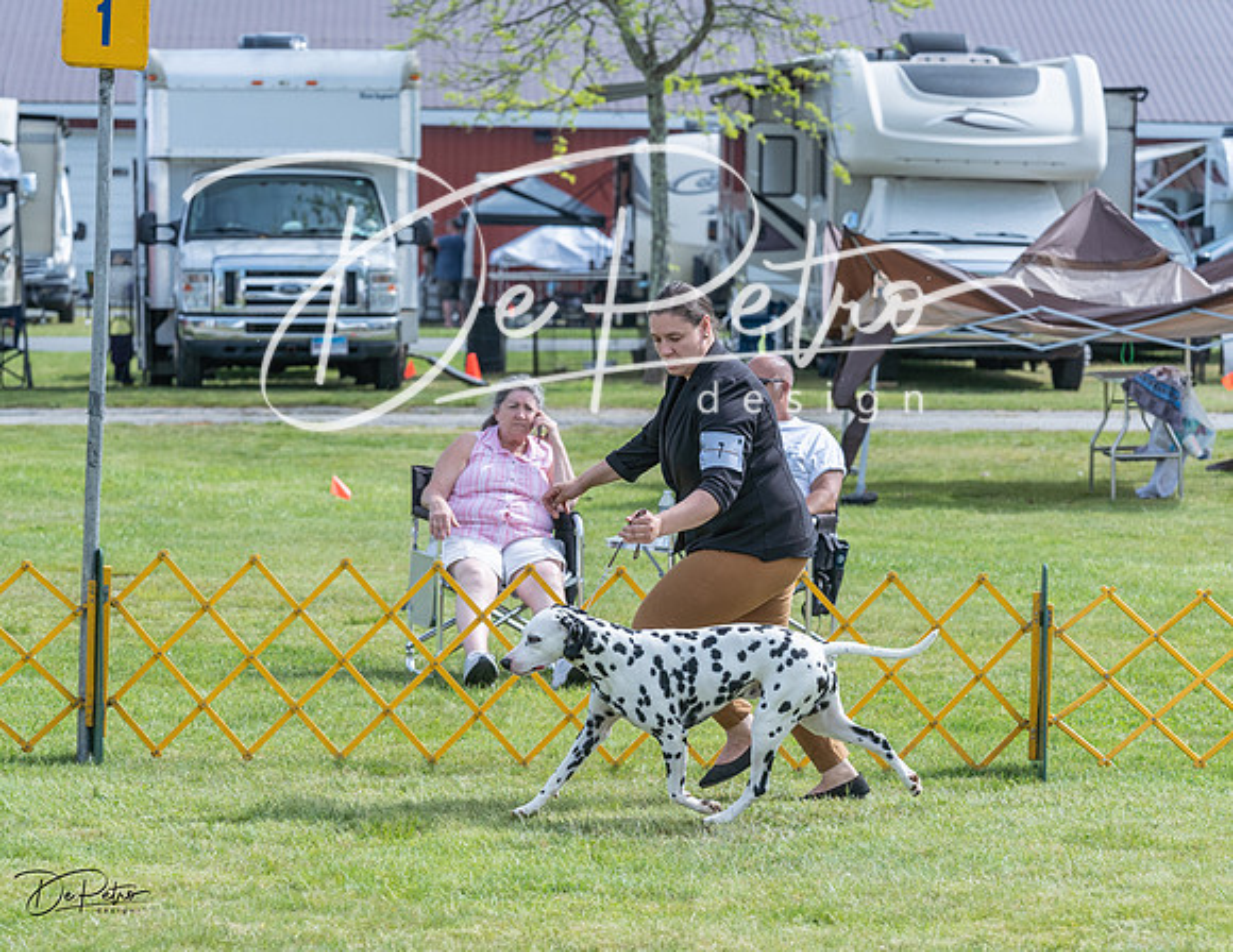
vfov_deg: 10.5
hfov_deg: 13.5
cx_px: 613
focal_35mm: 144
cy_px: 515
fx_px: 5193
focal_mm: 121
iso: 320
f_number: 5.6
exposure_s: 1/1250
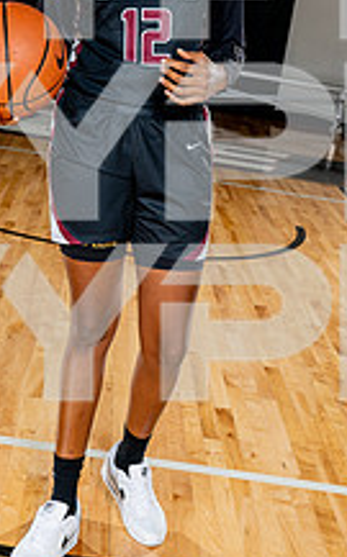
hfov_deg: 18.0
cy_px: 144
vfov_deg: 28.2
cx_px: 136
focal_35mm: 72
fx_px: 1093
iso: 200
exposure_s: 1/250
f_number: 5.6
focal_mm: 34
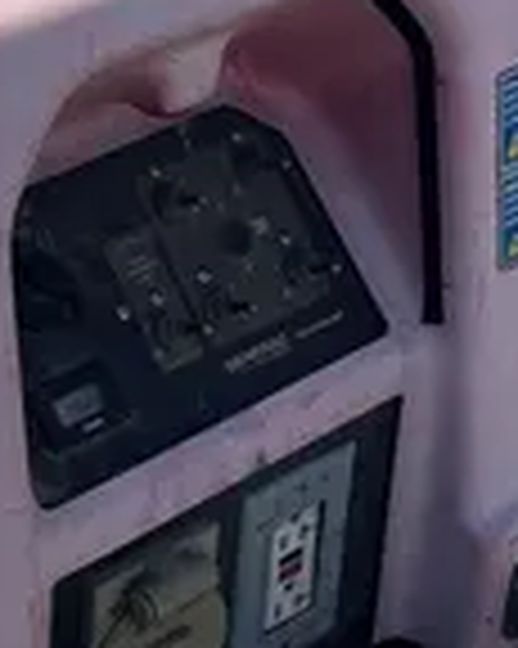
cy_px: 43
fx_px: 2475
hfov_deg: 11.9
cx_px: 72
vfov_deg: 14.7
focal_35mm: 129
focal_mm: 5.1
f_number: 1.6
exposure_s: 1/4651
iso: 50
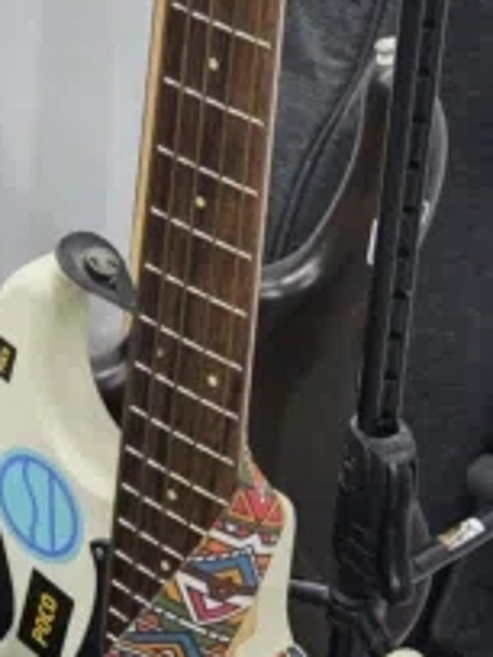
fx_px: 2564
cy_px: 586
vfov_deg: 14.5
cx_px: 164
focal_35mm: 135
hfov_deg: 11.0
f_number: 2.4
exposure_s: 1/33.3
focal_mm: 7
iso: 400
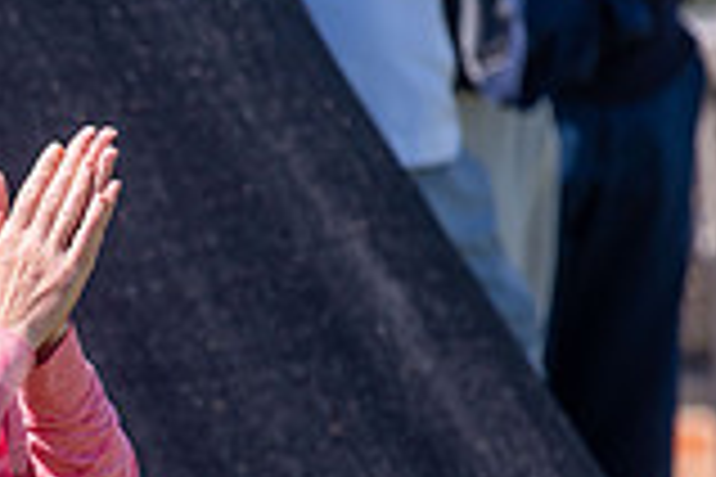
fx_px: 23248
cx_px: -630
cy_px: 465
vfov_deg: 1.2
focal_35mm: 1169
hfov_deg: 1.8
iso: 160
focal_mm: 300
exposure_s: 1/1000
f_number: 5.6
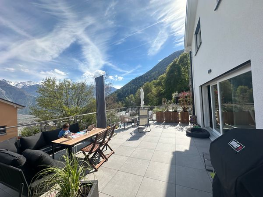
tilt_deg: +1.2
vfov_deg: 85.7
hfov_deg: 102.1
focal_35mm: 14
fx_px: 106
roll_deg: +3.2
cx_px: 132
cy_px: 98
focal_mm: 2.22
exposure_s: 1/2092
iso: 50
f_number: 2.2
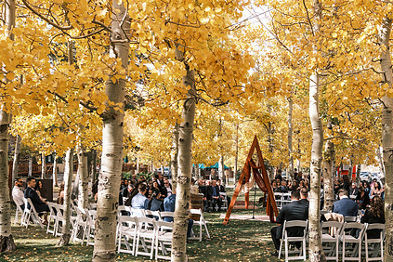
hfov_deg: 51.2
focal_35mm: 37
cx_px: 251
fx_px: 404
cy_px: 168
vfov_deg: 35.7
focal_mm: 18
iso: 160
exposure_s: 1/500
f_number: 2.8
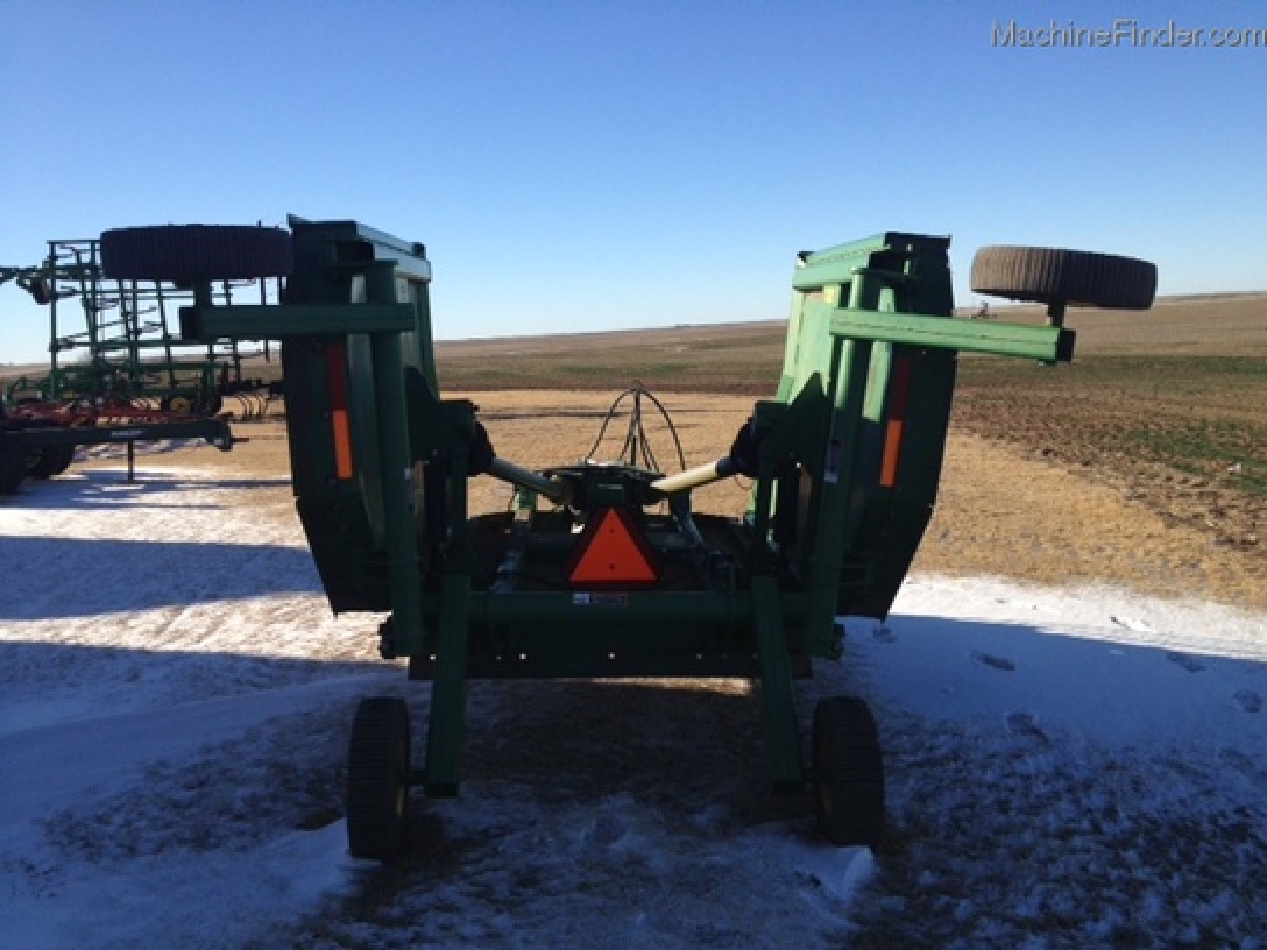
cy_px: 475
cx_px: 634
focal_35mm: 35
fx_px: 1281
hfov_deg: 52.6
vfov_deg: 40.7
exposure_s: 1/1972
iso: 50
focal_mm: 4.28
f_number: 2.4
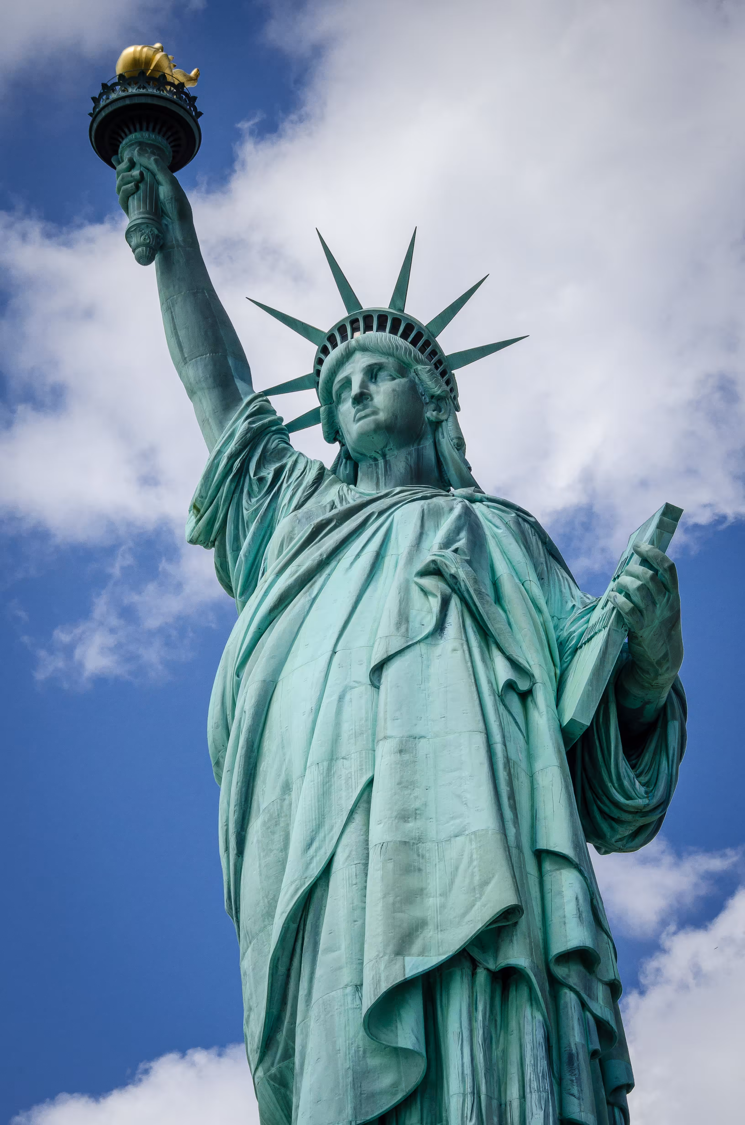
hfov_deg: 11.4
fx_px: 3742
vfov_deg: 17.1
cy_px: 562
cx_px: 372
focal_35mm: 120
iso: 200
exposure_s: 1/200
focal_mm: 80
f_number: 18
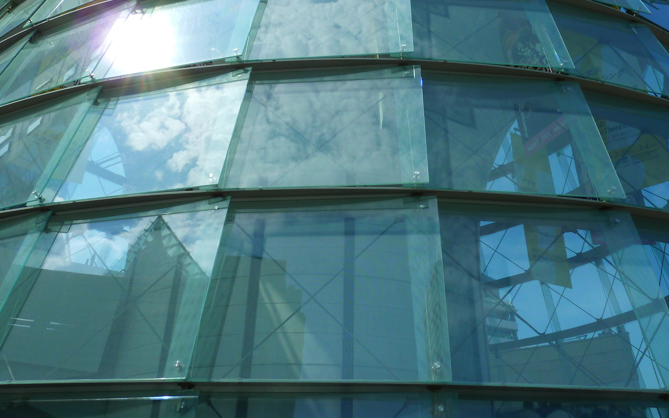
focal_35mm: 34
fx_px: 620
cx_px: 343
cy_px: 97
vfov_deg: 36.3
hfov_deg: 56.7
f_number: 4.5
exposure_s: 1/400
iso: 80
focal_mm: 4.1
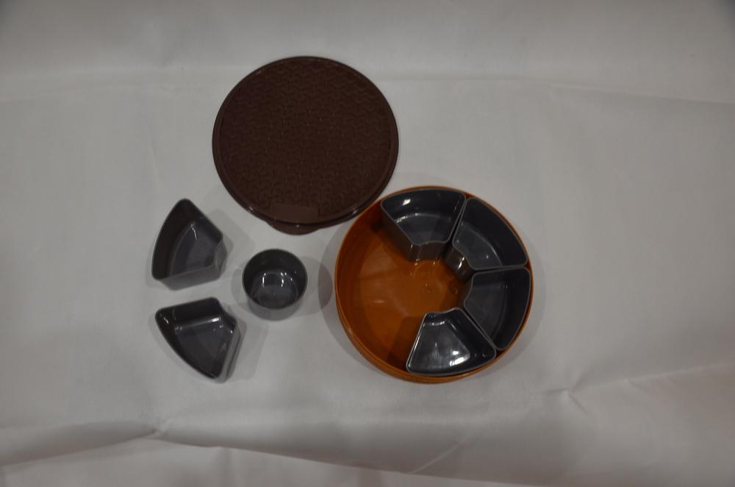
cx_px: 368
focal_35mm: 33
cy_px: 244
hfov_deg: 57.3
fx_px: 672
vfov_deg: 39.8
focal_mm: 22
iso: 800
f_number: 4
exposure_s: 1/60
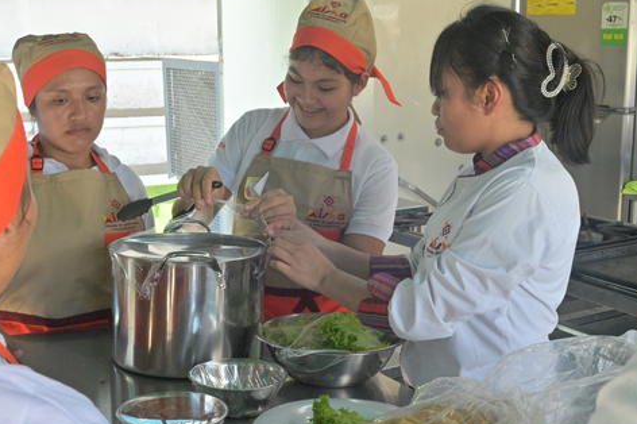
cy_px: 213
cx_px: 325
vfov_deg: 25.5
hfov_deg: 37.5
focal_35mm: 53
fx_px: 937
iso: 6400
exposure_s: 1/400
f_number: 14
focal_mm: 50
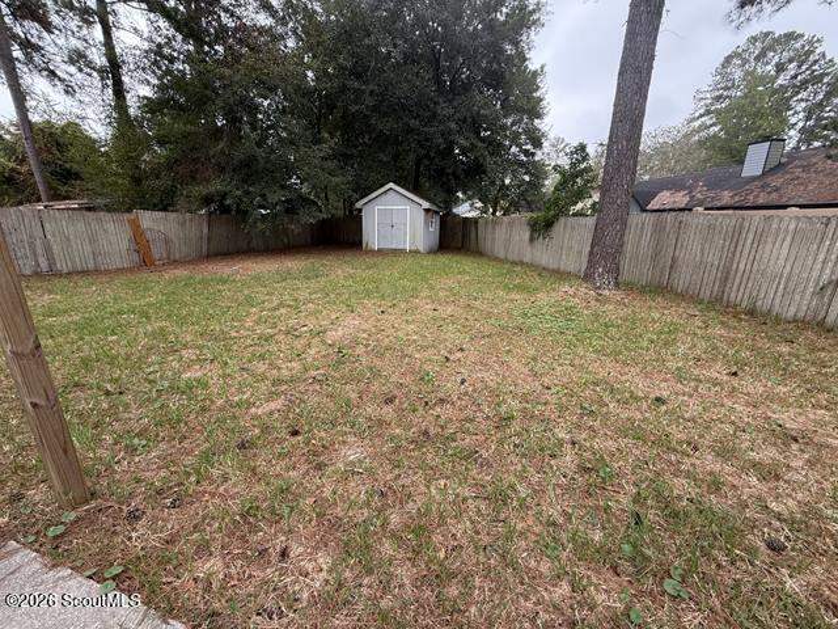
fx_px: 339
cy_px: 314
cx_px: 419
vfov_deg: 85.7
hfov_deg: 102.1
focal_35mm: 14
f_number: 2.2
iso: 50
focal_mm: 2.22
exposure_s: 1/177
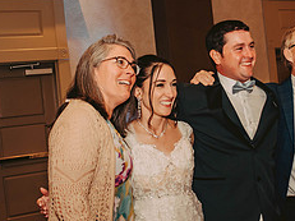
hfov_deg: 33.0
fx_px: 494
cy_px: 100
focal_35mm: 58
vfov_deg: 25.2
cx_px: 189
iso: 800
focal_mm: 24
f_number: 2.8
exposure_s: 1/125
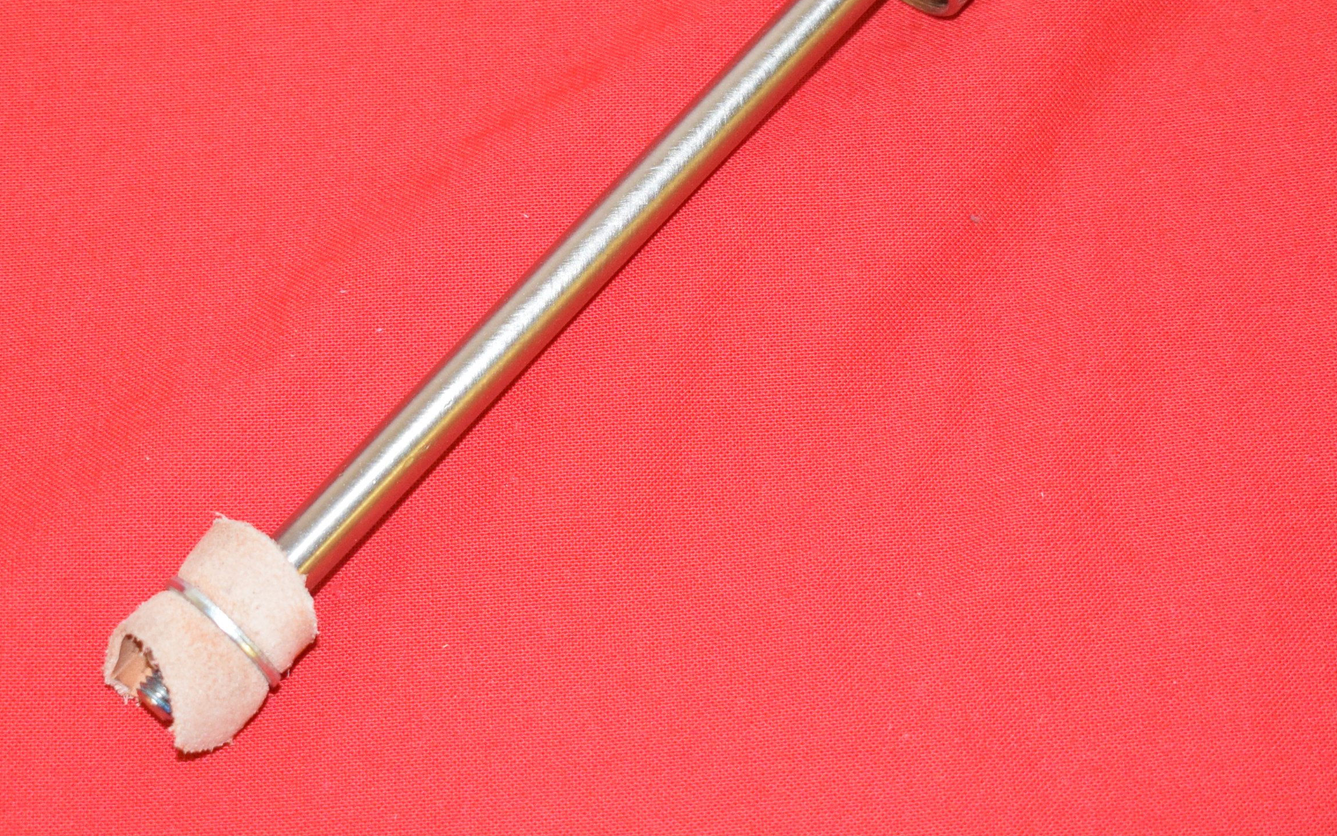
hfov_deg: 20.6
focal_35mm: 101
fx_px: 3681
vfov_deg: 12.9
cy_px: 255
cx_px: 640
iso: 1600
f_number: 5
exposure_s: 1/80
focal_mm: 34
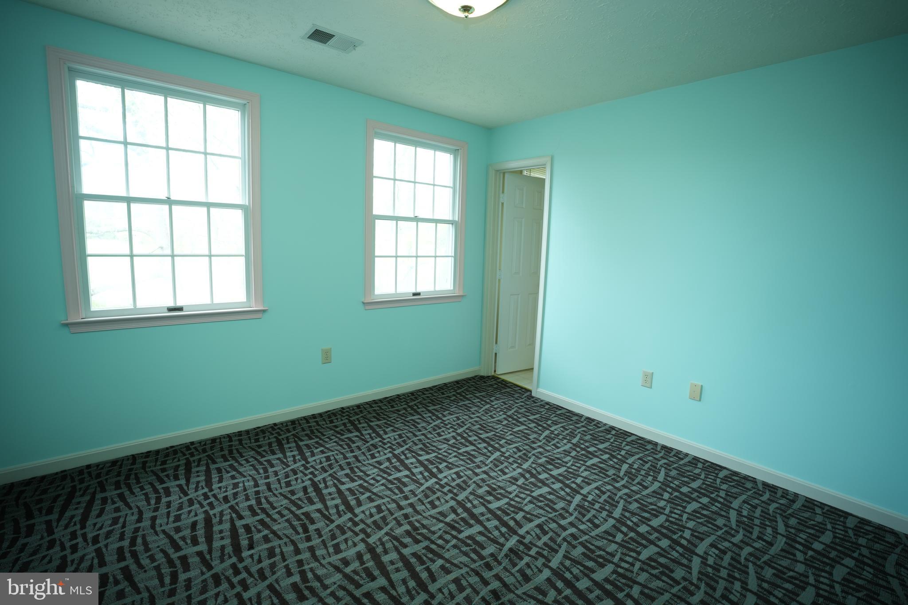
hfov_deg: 96.7
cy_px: 302
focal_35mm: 16
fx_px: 403
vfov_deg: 73.7
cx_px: 454
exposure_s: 1/60
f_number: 2.8
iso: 250
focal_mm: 16
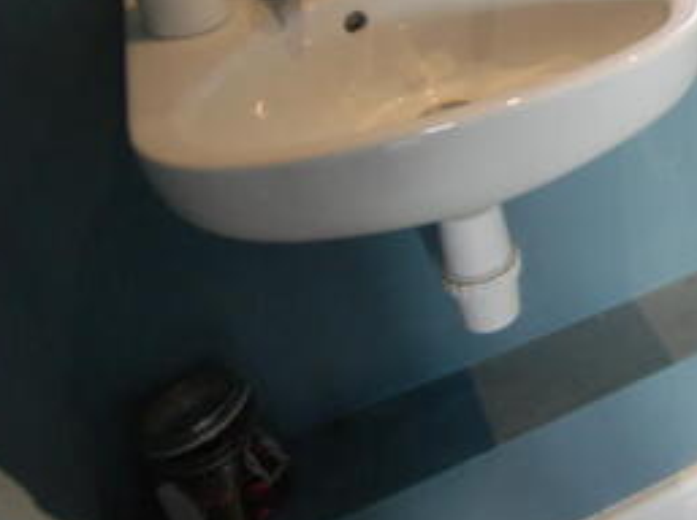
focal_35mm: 44
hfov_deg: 35.4
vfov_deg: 30.4
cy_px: -4
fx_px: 885
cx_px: 804
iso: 500
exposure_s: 1/30
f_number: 5
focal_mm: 12
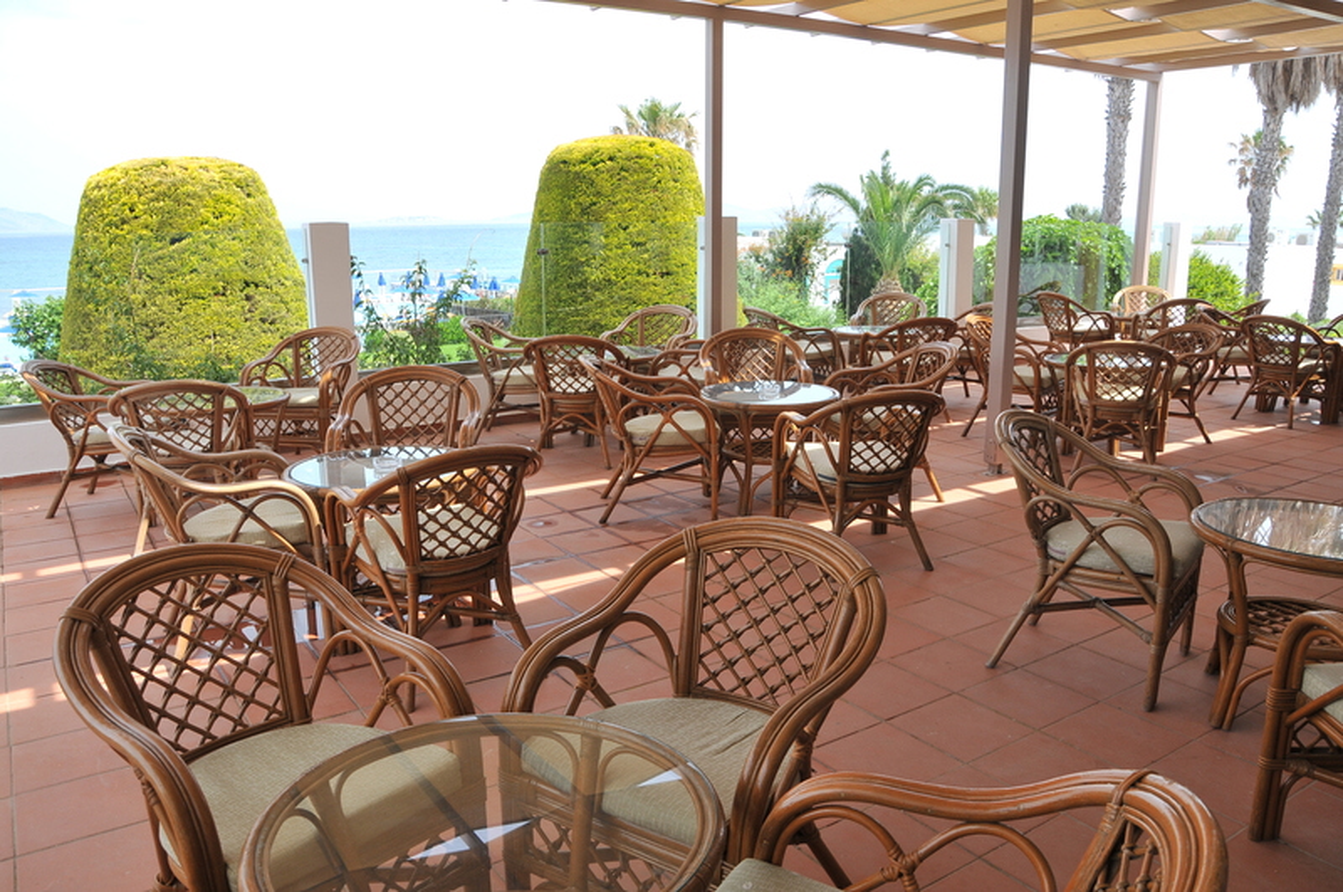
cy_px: 446
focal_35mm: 27
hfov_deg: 67.5
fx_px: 1006
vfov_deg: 47.8
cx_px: 672
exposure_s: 1/160
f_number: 7.1
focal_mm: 18
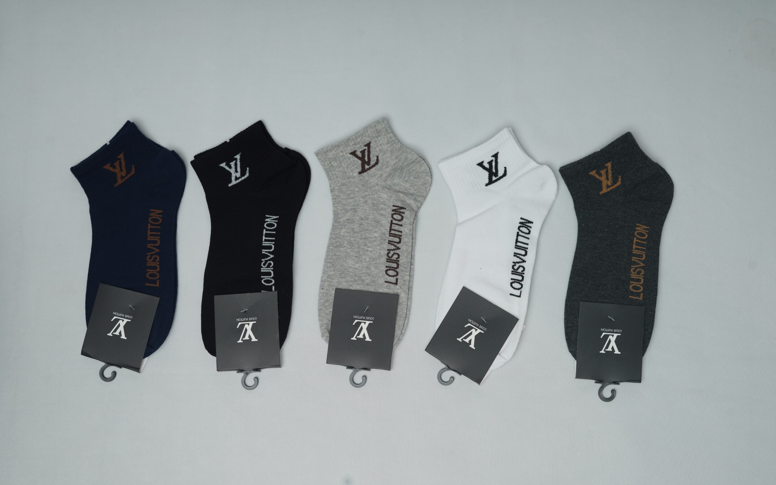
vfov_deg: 24.9
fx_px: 1100
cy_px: 262
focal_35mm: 52
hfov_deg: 38.9
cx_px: 391
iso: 320
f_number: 6.3
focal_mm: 50
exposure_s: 1/200
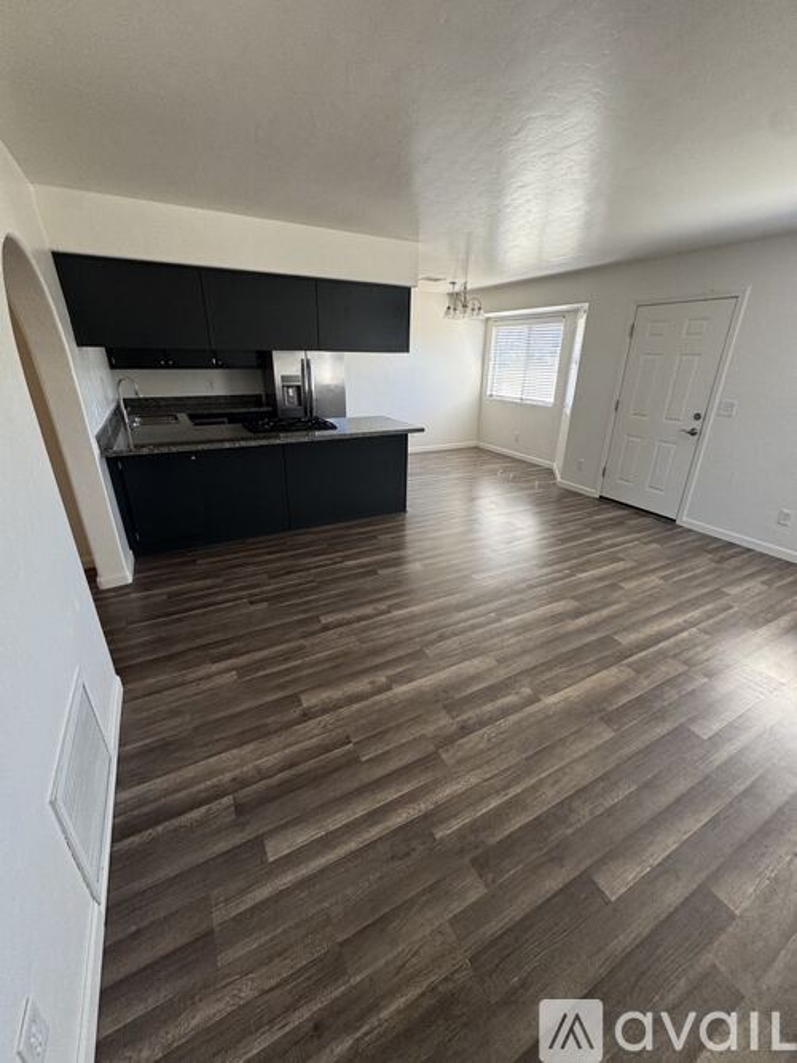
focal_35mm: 14
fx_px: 430
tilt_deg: -25.0
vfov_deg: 102.1
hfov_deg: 85.7
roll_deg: -0.4
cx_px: 398
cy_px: 532
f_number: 2.2
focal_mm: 2.22
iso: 80
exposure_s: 1/99
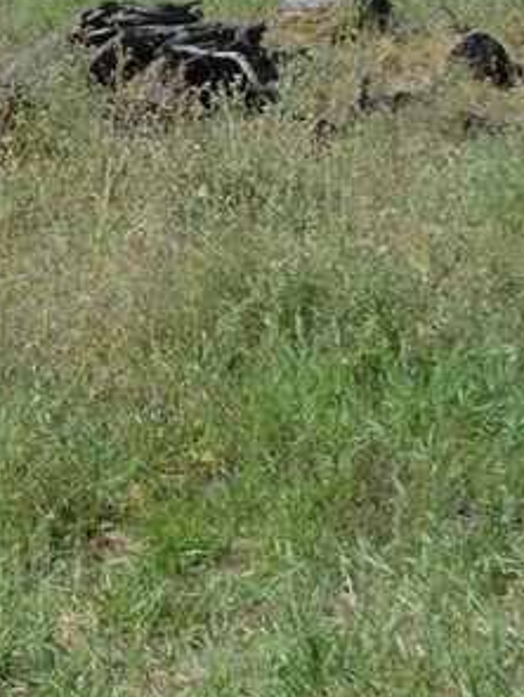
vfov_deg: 21.1
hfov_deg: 14.2
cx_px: -477
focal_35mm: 90
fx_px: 1813
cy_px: 20
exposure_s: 1/250
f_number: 8
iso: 125
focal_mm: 18
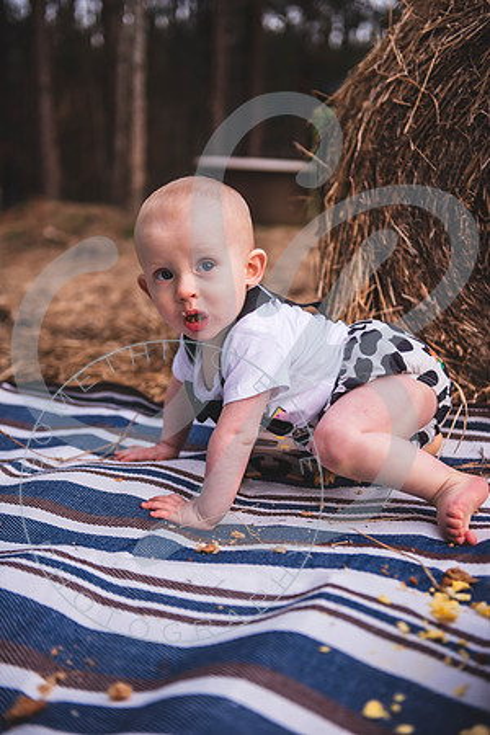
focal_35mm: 50
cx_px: 245
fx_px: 1021
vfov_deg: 39.6
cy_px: 368
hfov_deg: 27.0
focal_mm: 50
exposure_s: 1/250
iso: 200
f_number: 2.8
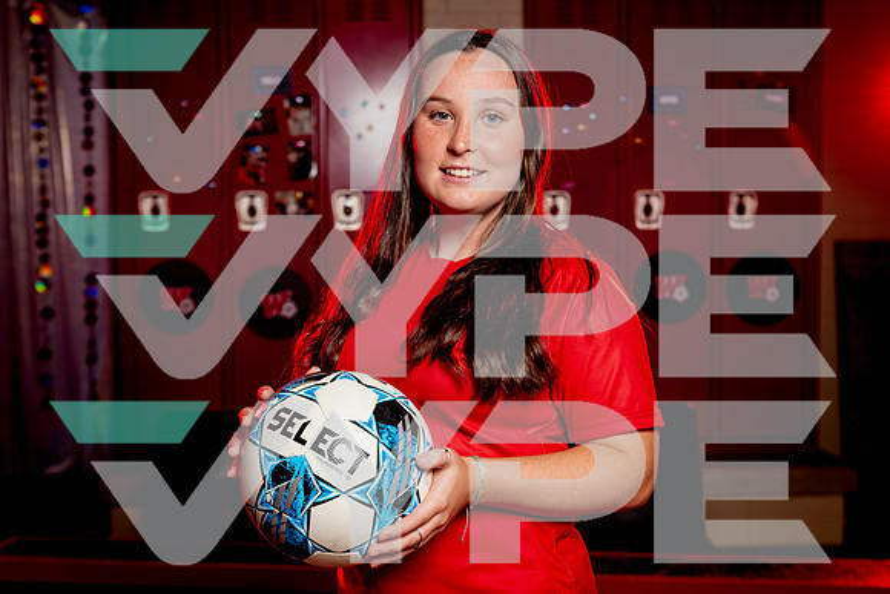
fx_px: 1448
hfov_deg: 34.2
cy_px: 297
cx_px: 445
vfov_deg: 23.2
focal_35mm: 59
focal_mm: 57
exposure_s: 1/250
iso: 160
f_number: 4.5
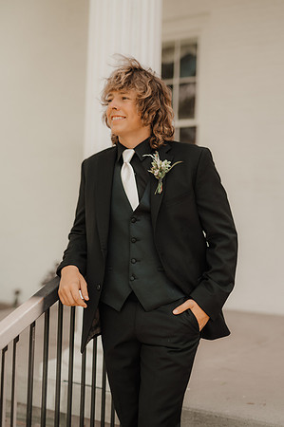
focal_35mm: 50
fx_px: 593
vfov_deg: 39.6
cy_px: 214
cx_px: 142
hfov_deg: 26.9
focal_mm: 50
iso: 100
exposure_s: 1/800
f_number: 1.8
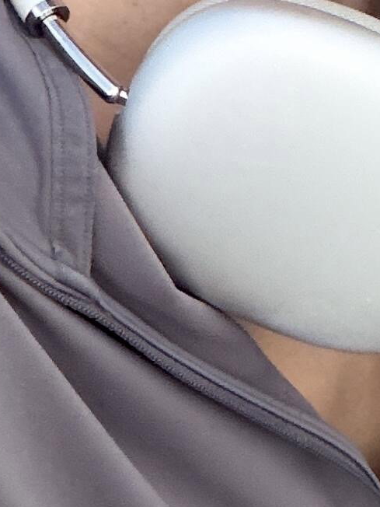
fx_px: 2078
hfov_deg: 10.4
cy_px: 143
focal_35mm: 142
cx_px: 255
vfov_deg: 13.9
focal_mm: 2.71
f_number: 1.9
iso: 50
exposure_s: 1/121
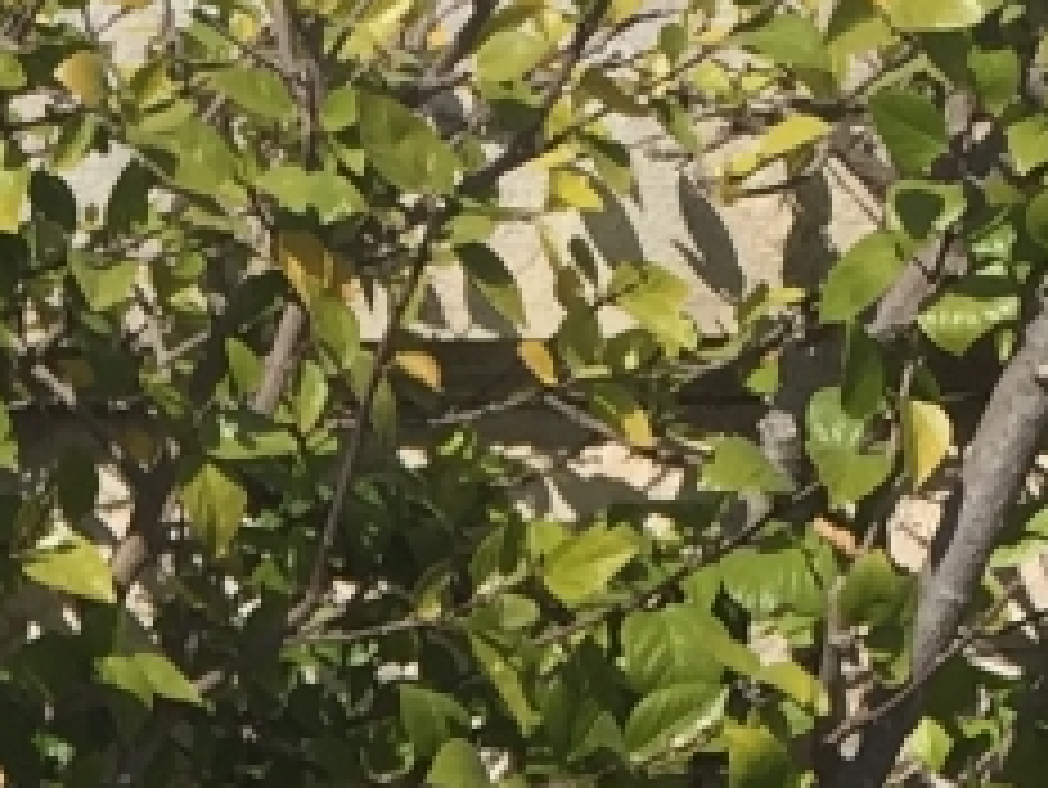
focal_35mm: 199
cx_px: -310
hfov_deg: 9.8
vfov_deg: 6.9
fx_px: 6028
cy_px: 2089
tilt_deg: -11.6
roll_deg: +1.6
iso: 32
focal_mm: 4.15
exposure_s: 1/2475
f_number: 2.2
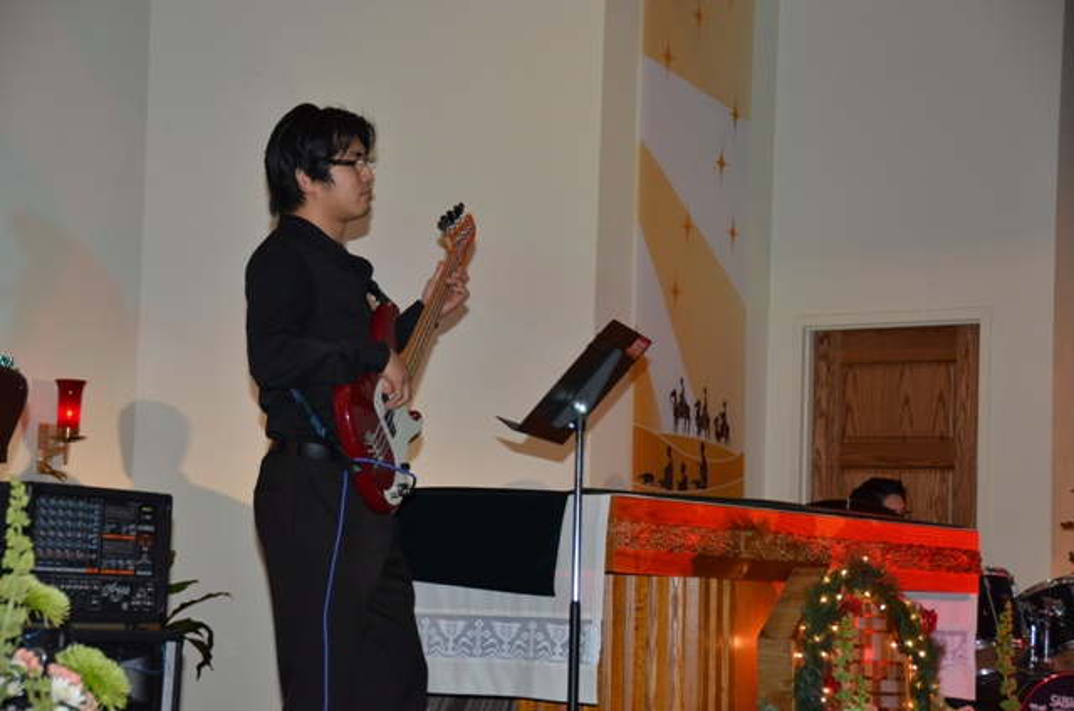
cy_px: 356
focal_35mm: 90
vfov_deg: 15.1
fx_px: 2680
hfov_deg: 22.7
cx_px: 537
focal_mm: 60
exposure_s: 1/60
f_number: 4.8
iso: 800
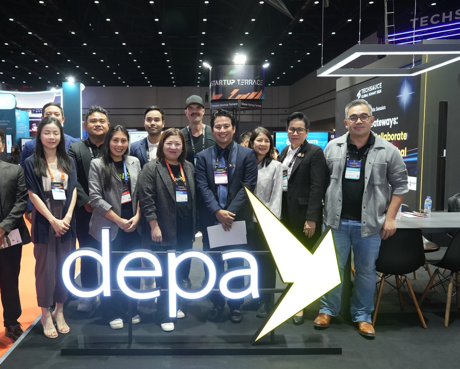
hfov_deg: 61.8
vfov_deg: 51.5
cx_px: 191
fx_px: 381
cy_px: 182
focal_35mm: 28
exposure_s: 1/160
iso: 2500
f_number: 4.5
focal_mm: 24
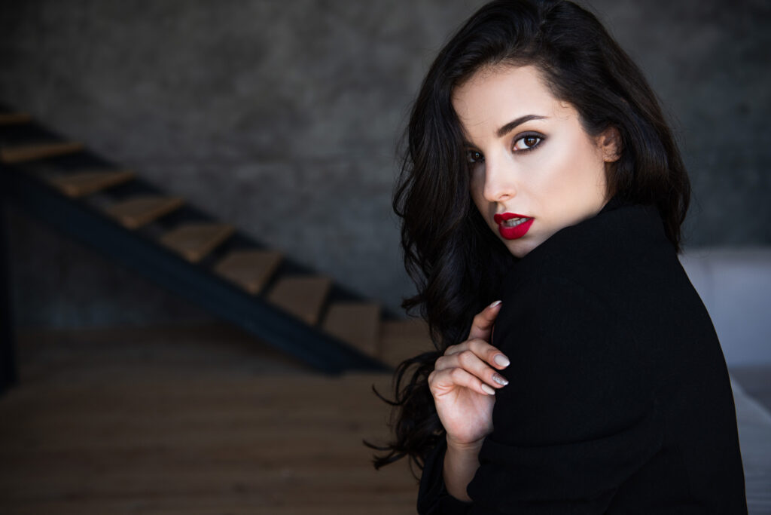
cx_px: 386
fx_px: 1071
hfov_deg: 39.6
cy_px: 258
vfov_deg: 27.0
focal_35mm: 50
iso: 200
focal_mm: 50
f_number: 4
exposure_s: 1/160
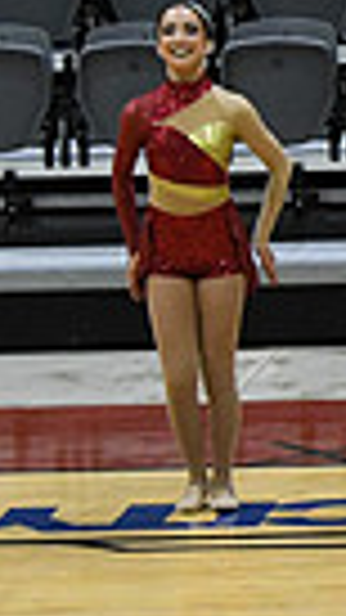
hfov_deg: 2.6
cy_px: 321
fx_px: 7622
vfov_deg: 4.6
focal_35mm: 467
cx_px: 1155
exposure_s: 1/500
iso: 5000
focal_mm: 70
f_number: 4
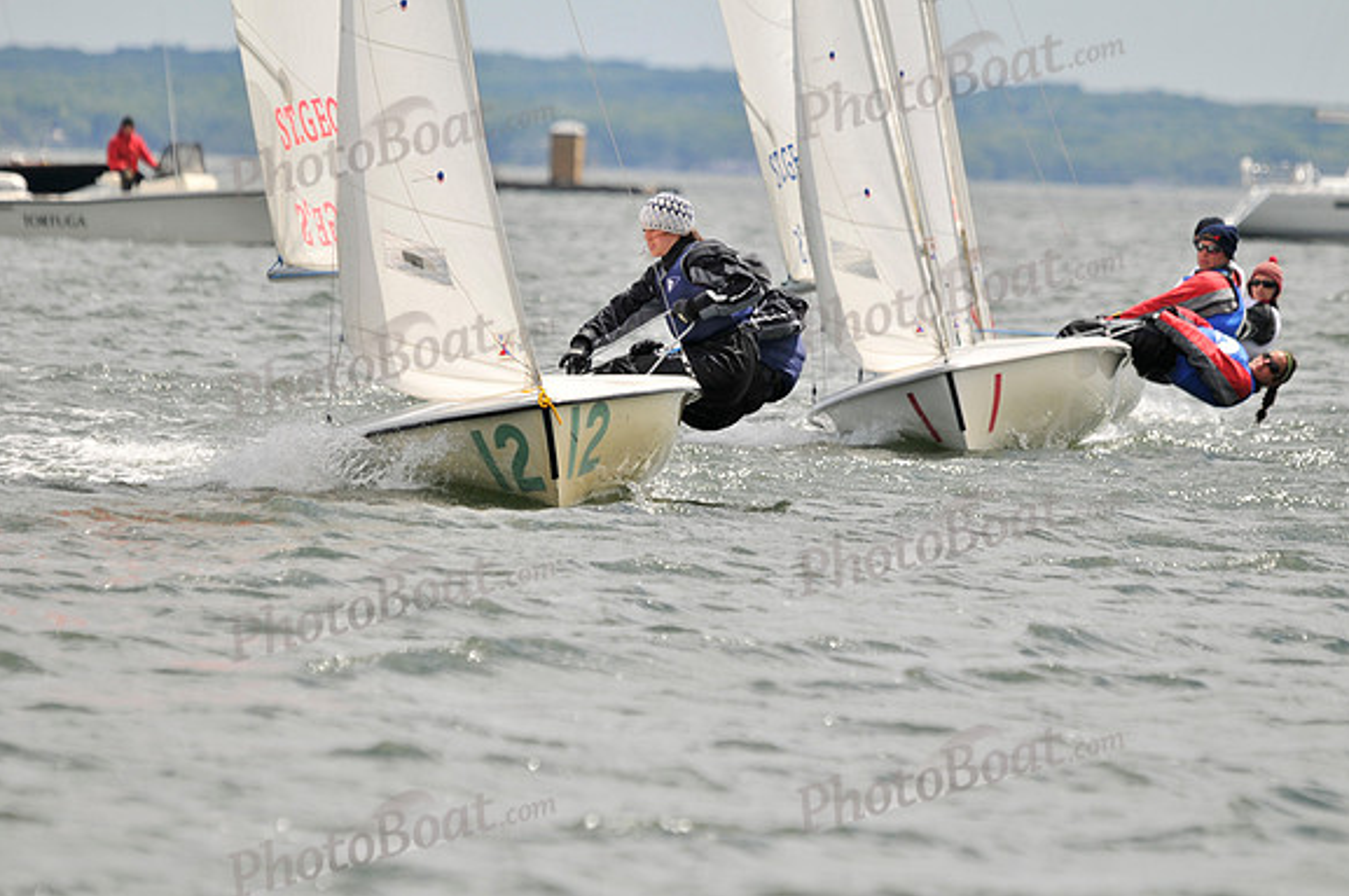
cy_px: 448
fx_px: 20319
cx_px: 676
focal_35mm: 543
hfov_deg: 3.8
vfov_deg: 2.5
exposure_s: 1/1000
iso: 200
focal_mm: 360
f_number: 8
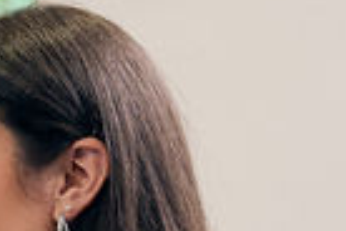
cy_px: 697
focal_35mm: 370
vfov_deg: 3.6
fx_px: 3556
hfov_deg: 5.4
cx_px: -416
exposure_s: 1/160
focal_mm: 50
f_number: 2
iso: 320
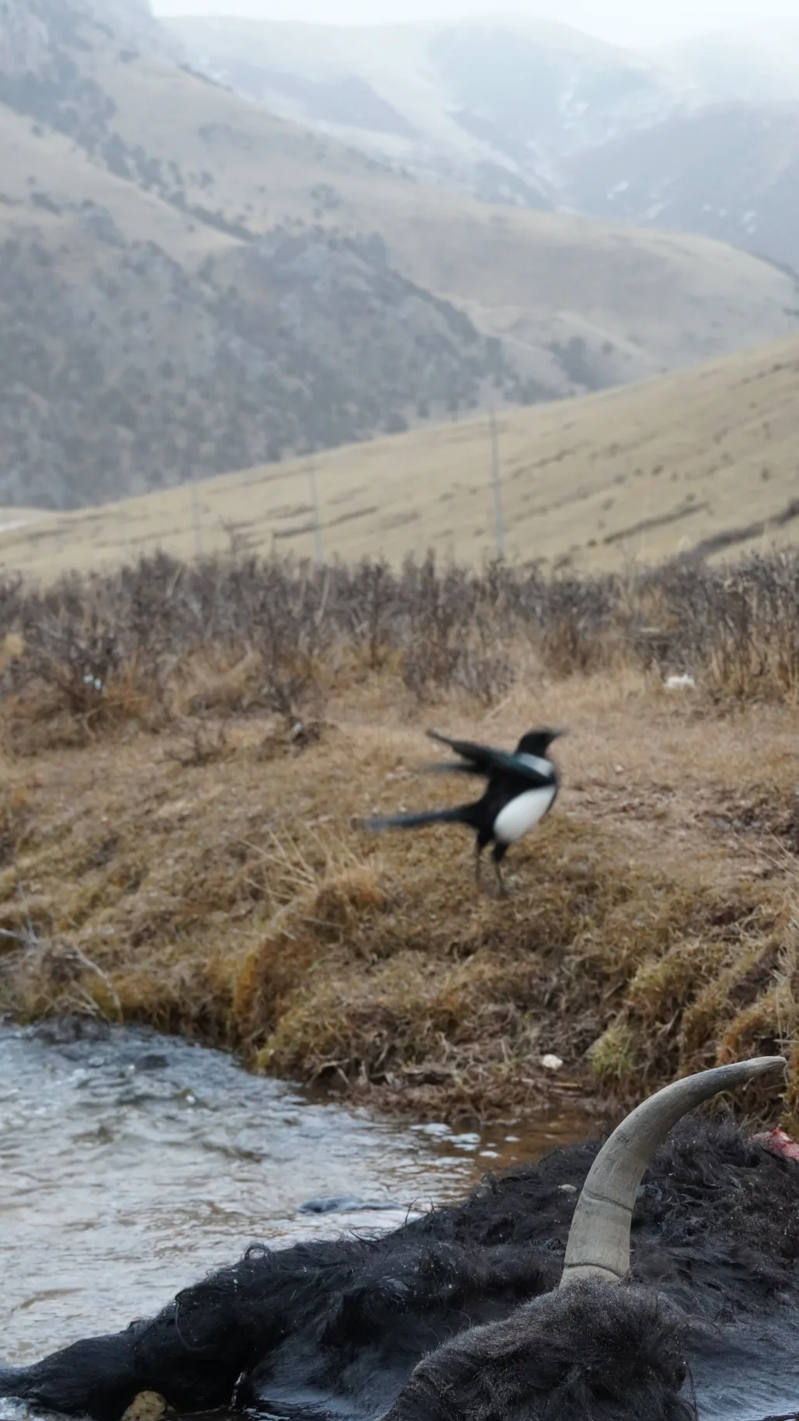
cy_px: 820
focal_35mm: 88
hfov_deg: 13.7
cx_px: 450
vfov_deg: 24.2
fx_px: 3314
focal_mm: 40
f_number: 5.6
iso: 1250
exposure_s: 1/80
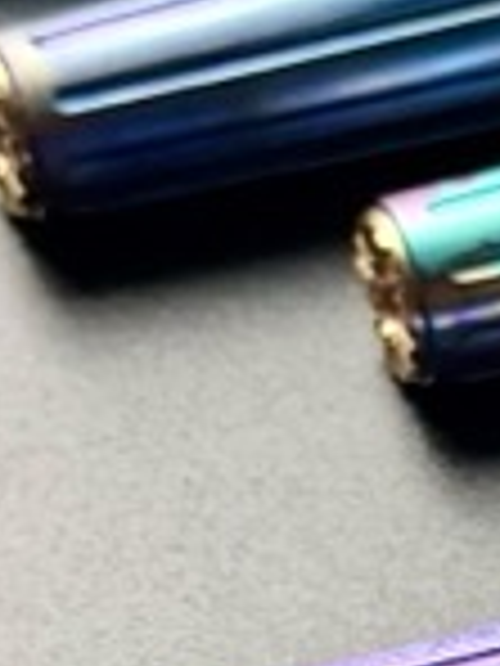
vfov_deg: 7.6
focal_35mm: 260
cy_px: 788
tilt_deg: -47.7
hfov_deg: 5.5
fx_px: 5007
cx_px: 1144
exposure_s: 1/30
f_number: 1.78
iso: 500
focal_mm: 6.76
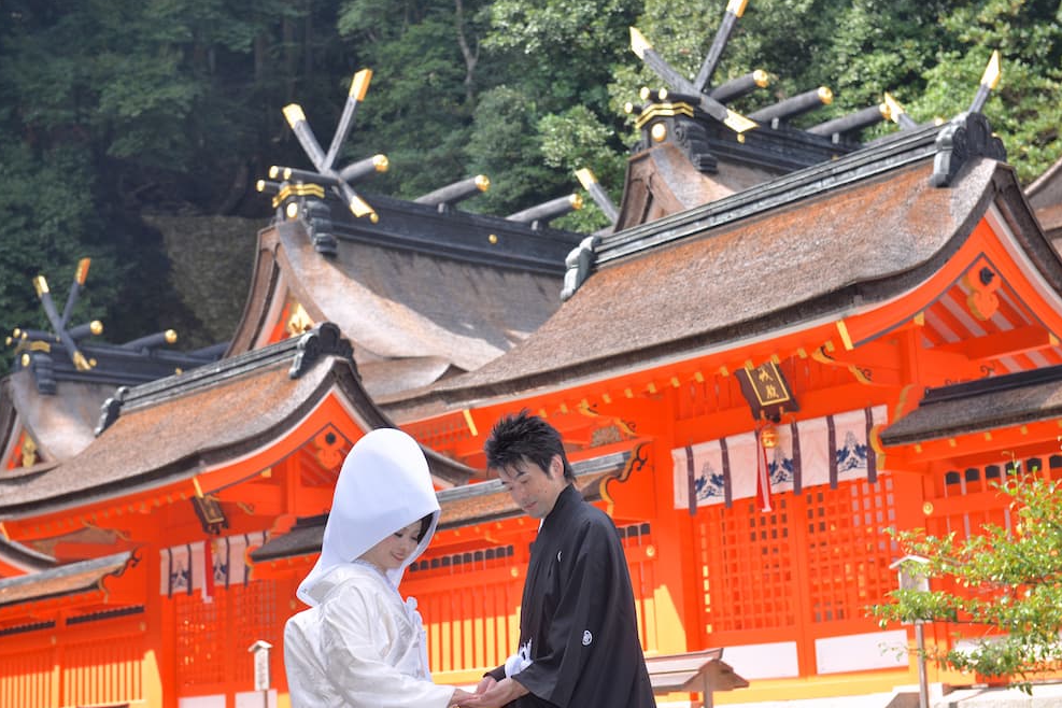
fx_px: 2094
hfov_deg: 28.5
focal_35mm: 71
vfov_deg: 19.2
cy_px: 353
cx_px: 525
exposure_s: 1/200
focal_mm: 70
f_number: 5.6
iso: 200
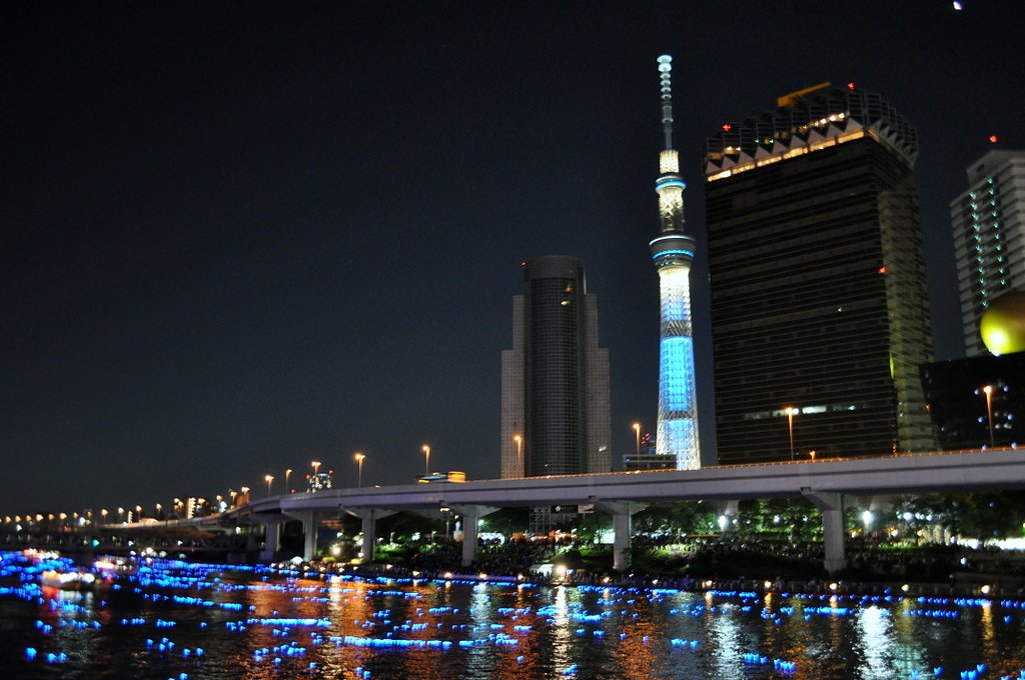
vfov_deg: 39.9
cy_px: 340
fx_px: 938
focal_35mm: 33
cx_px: 512
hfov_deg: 57.3
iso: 1600
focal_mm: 22
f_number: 3.8
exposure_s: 1/4
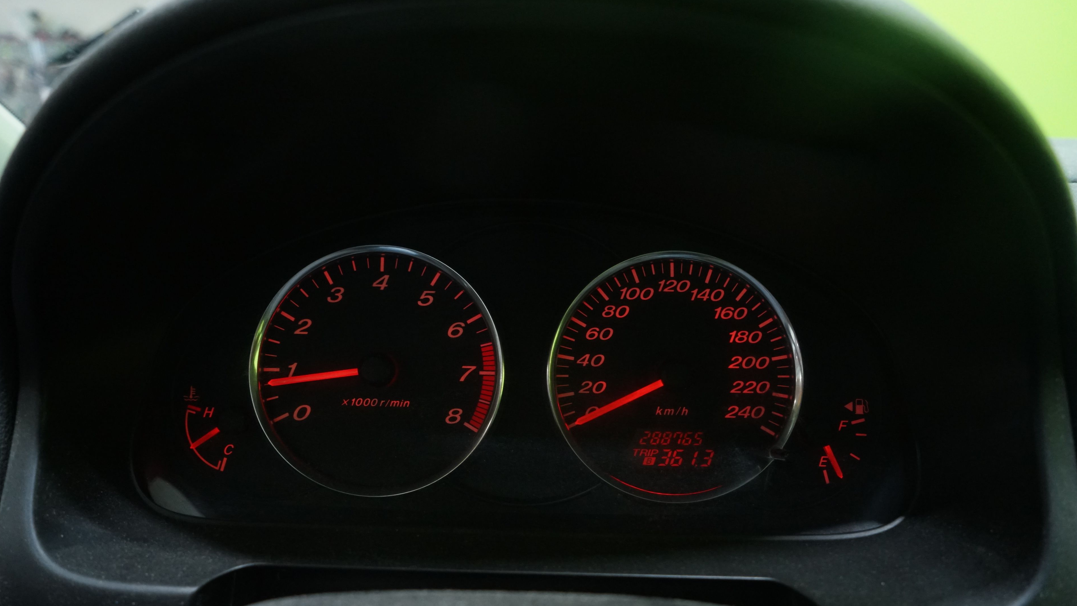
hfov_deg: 71.9
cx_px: 532
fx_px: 743
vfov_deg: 44.1
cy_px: 365
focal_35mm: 26
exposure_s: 1/20
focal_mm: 24
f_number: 5
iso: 2500
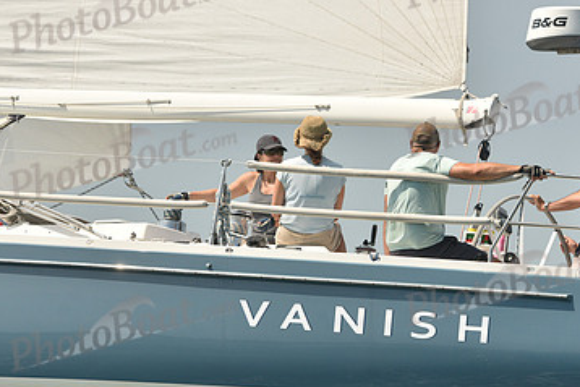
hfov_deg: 9.4
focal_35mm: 219
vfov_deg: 6.3
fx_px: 3530
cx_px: 322
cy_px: 223
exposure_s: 1/1250
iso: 320
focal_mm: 135
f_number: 5
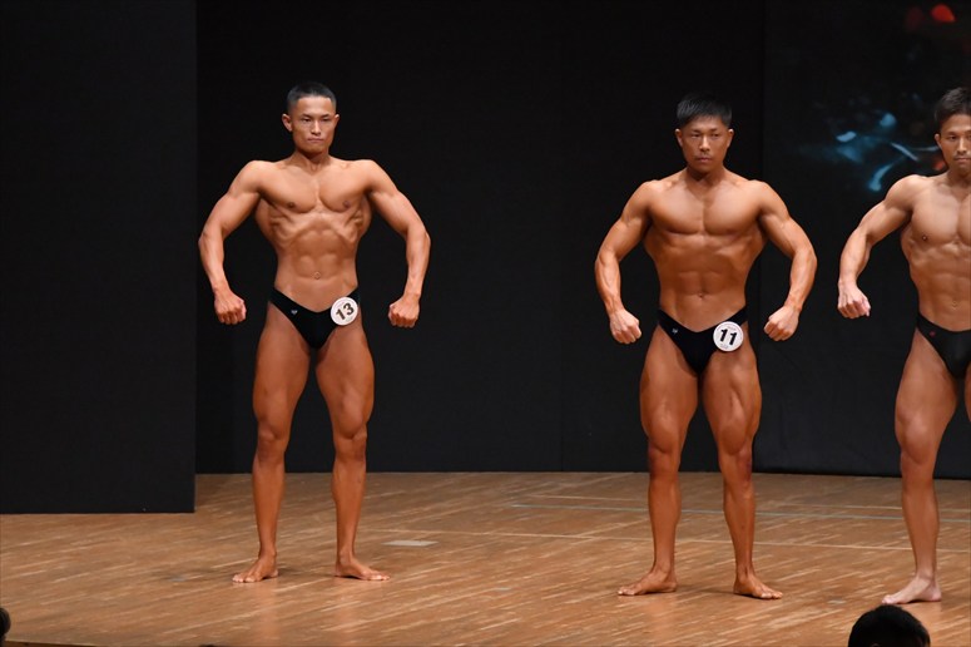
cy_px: 324
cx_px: 486
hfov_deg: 8.1
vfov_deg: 5.4
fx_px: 6875
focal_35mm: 255
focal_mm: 170
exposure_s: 1/400
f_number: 5.6
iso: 6400
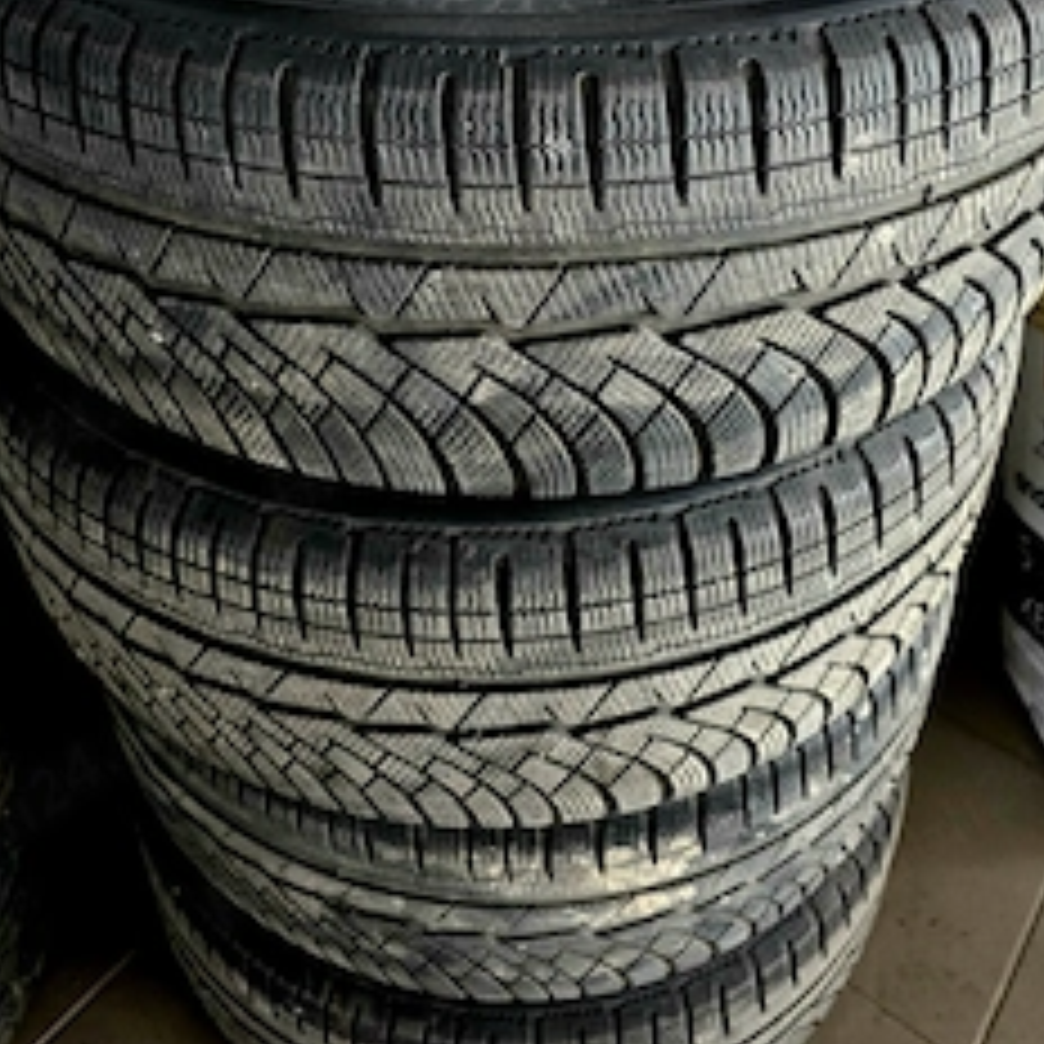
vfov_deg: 44.7
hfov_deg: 47.2
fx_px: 1194
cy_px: 194
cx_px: 504
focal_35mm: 35
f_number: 1.7
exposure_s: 1/101
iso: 500
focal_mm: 6.3
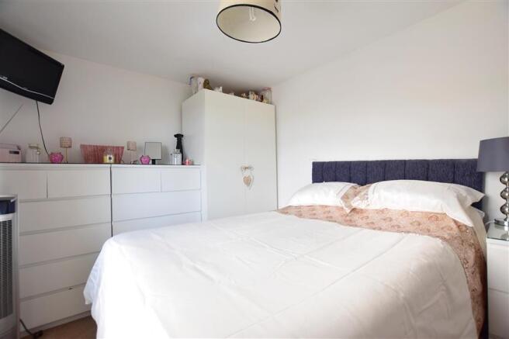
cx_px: 254
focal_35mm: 15
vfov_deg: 77.3
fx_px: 212
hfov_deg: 100.4
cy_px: 170
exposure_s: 1/40
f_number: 5.6
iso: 400
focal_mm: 10
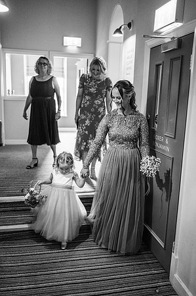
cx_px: 98
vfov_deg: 54.5
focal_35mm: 35
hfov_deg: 37.8
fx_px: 286
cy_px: 148
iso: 2800
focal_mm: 35
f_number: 1.8
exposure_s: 1/200
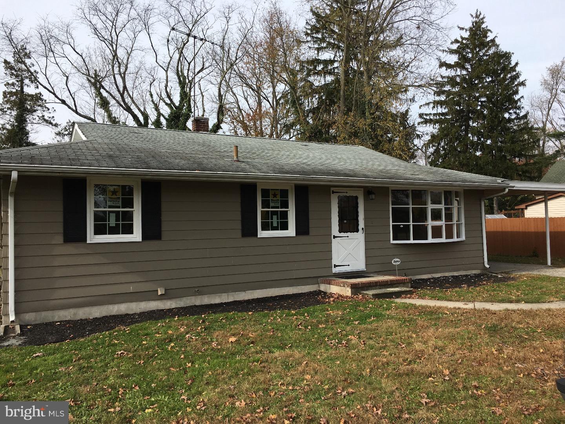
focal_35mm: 29
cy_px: 212
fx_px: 473
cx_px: 282
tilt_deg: +2.4
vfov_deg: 48.2
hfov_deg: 61.7
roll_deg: +0.9
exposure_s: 1/962
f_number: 2.2
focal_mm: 4.15
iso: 25
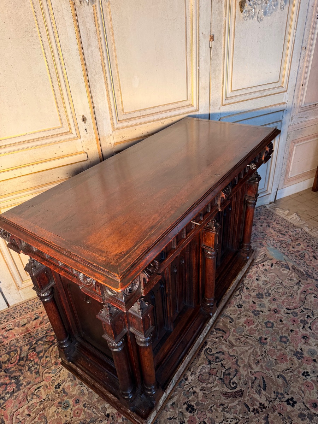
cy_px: 212
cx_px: 159
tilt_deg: -33.3
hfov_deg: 56.8
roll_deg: +4.0
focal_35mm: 24
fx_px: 294
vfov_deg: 71.6
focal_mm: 6.76
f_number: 1.78
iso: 200
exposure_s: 1/100
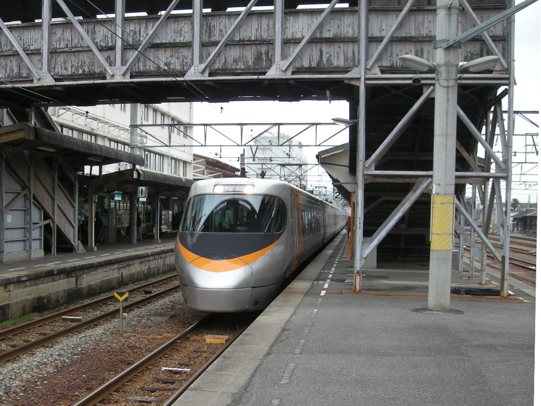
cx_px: 270
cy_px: 203
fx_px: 547
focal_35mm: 35
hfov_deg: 52.6
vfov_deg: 40.7
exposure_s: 1/93.7
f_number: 2.8
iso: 50
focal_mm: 5.7
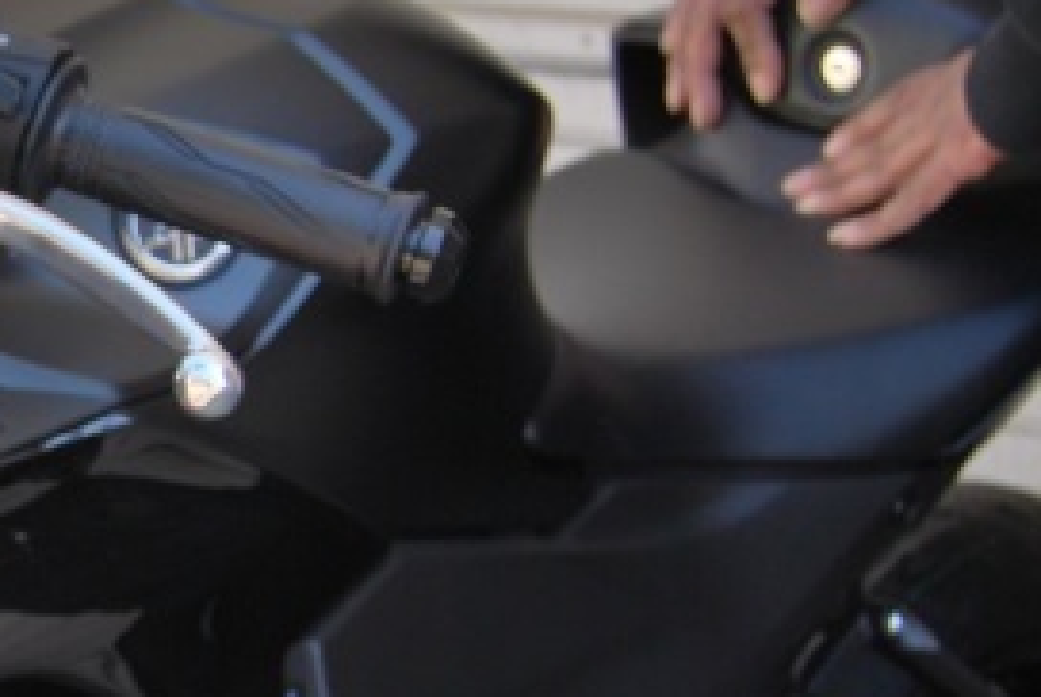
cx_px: -475
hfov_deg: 18.1
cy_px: 454
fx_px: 2937
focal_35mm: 101
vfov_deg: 13.5
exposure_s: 1/80
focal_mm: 23
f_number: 5.6
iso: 100
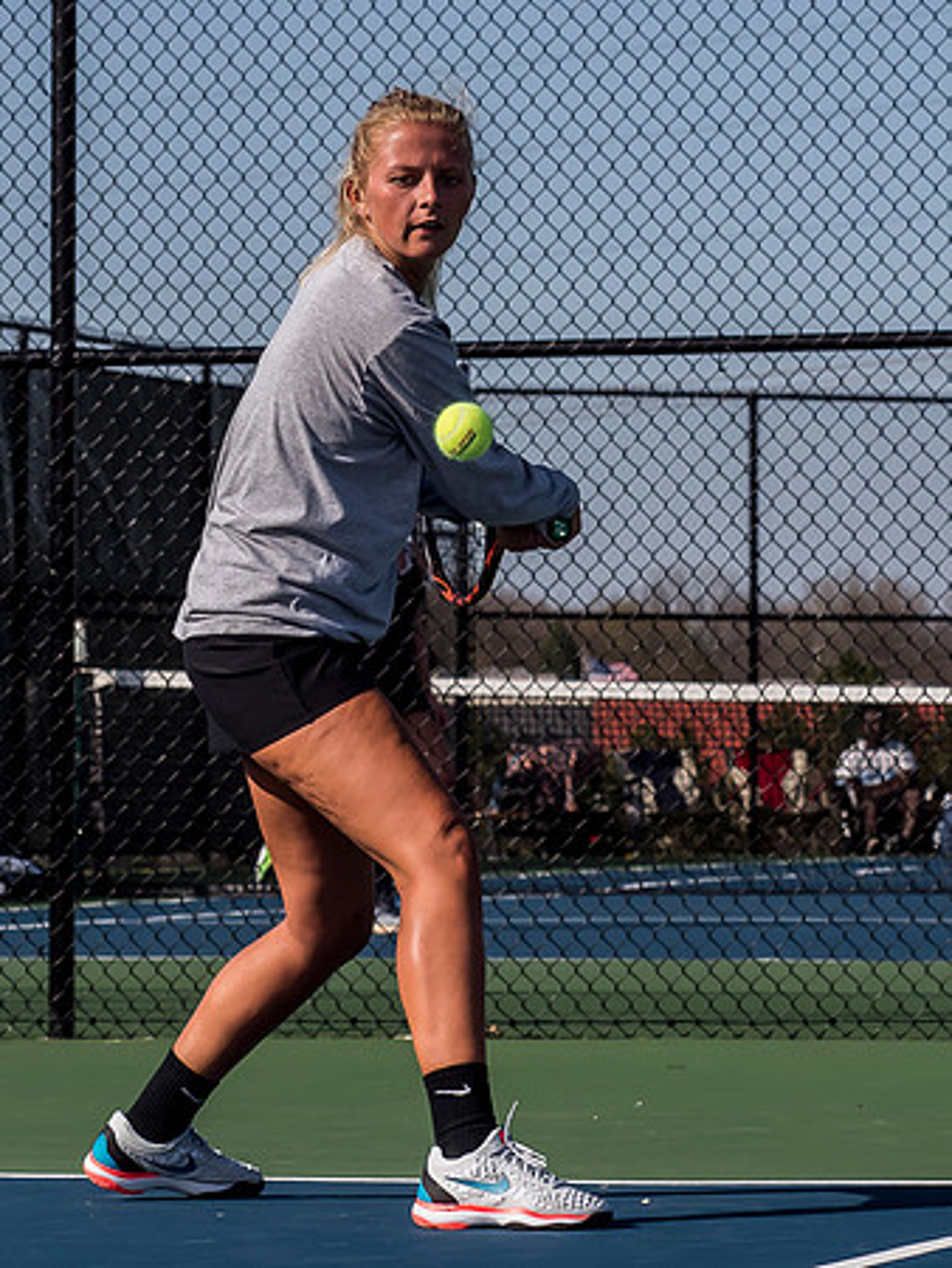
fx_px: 8319
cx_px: 267
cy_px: 437
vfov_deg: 8.7
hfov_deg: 6.5
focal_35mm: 227
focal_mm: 52
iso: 320
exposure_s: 1/1600
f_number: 5
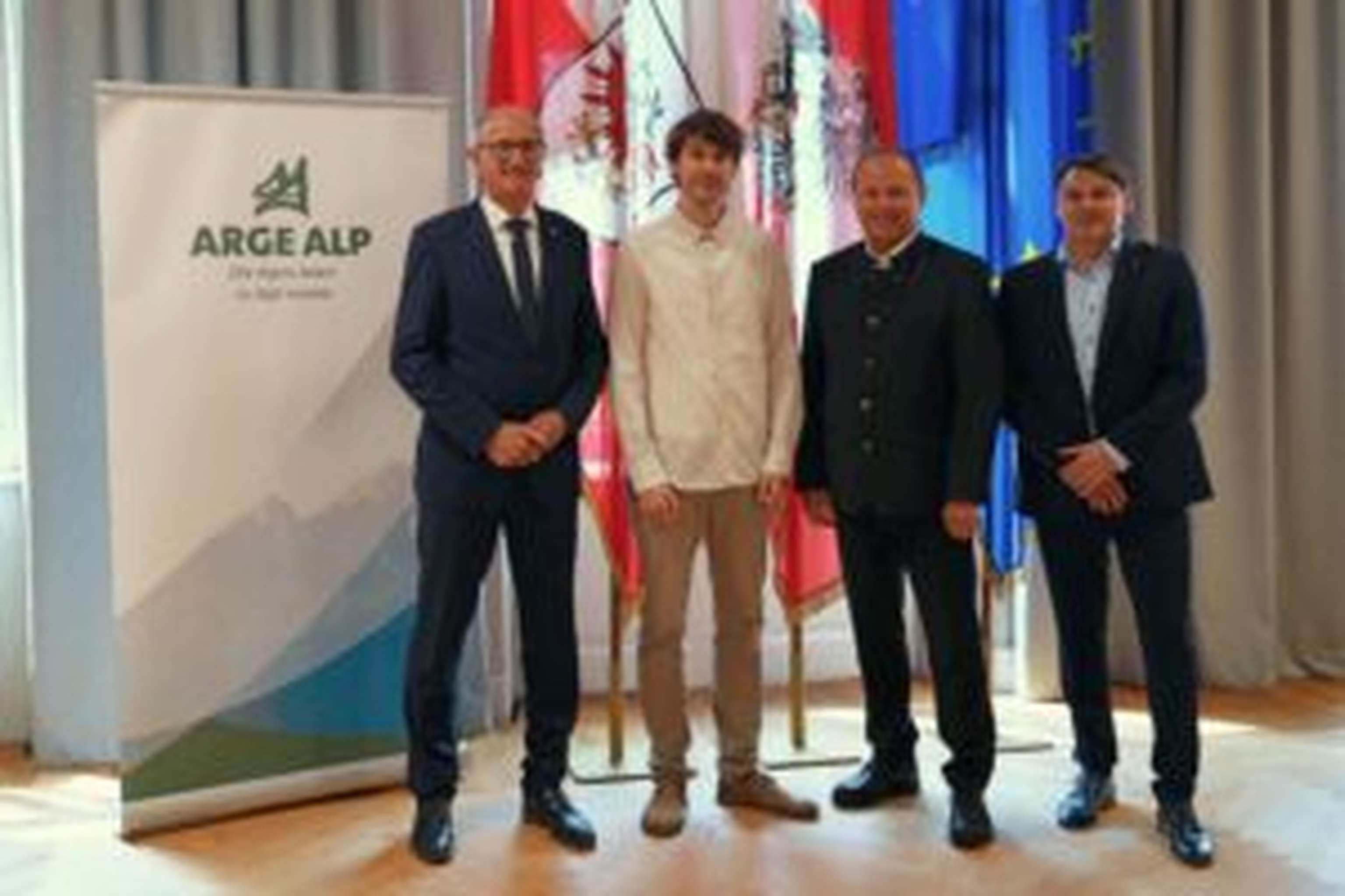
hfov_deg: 57.2
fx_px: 1233
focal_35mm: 33
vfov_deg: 40.0
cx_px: 672
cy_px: 448
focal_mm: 33
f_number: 4
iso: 1000
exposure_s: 1/160
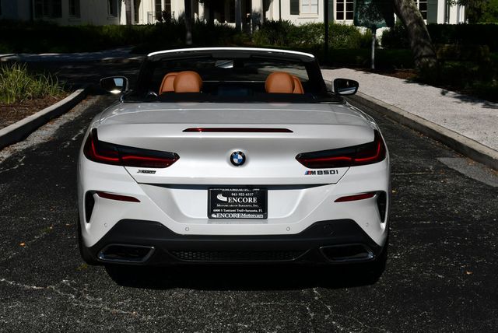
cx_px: 249
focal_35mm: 64
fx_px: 886
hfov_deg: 31.4
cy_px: 166
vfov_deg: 21.3
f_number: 11
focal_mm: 32
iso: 100
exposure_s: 1/500
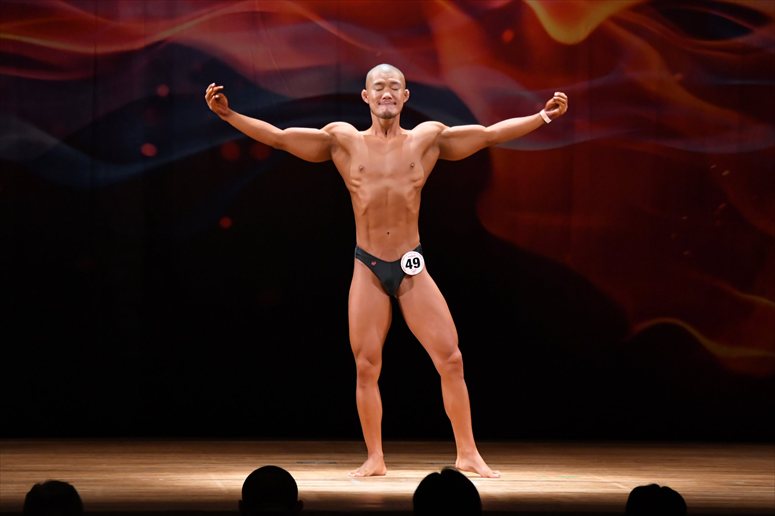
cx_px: 388
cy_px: 258
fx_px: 4669
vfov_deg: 6.3
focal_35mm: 217
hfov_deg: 9.5
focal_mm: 145
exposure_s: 1/400
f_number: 5.6
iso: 4000
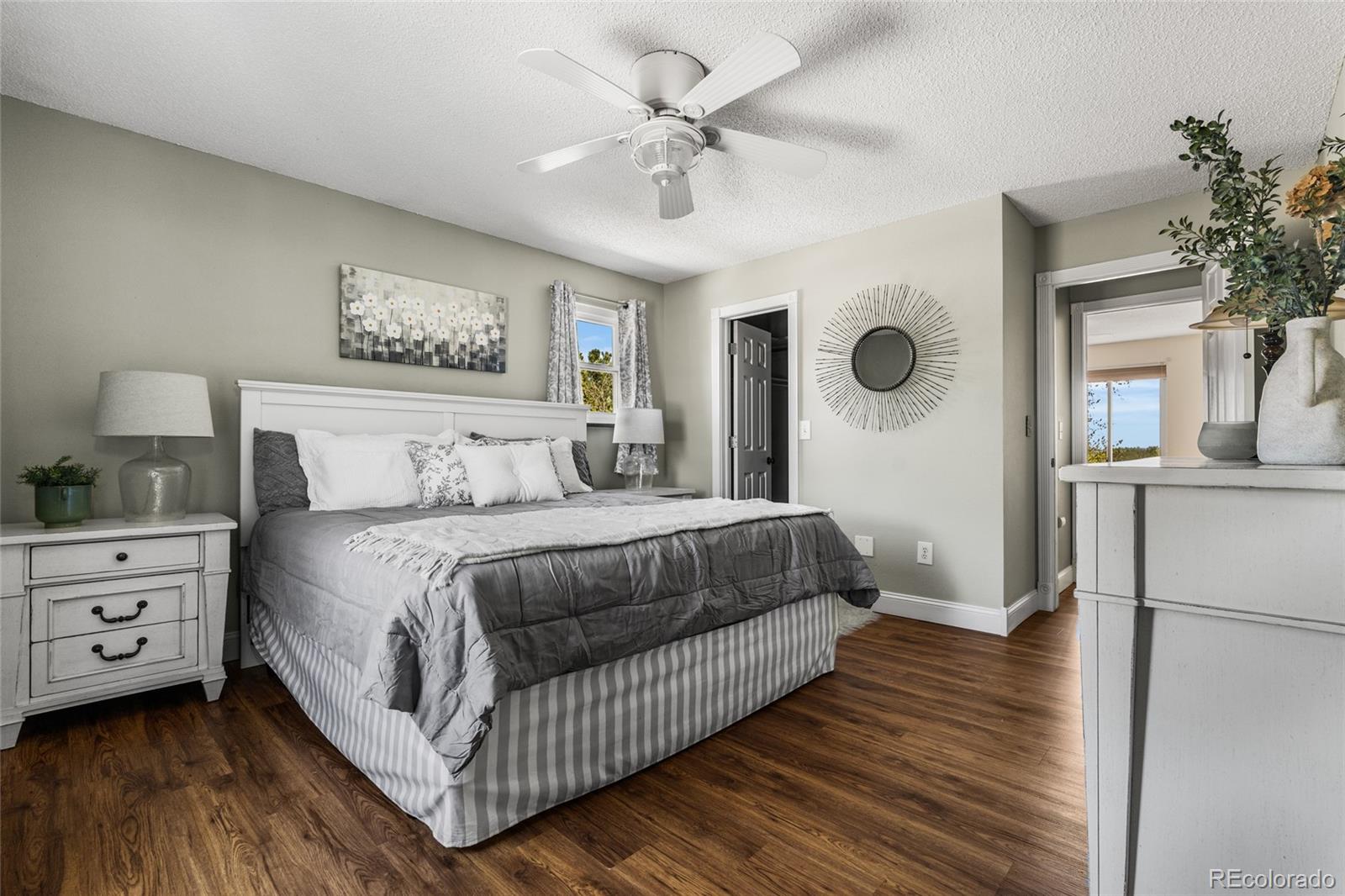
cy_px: 448
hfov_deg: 96.7
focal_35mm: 16
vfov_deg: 73.7
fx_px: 598
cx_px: 672
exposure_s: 1/6
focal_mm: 16
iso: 500
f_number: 8
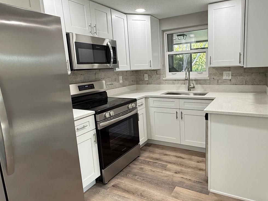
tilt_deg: -9.0
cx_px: 162
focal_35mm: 23
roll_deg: +2.2
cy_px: 95
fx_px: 178
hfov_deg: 73.1
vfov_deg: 58.8
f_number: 2.2
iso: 250
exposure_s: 1/120
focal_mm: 2.22
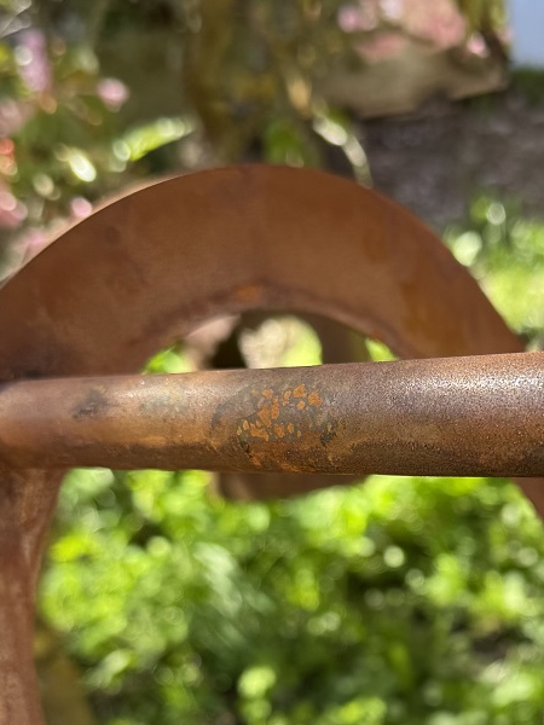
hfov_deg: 22.6
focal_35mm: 64
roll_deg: +8.9
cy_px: 642
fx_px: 1341
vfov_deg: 29.1
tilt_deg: -14.4
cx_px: 429
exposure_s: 1/454
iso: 80
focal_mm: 6.76
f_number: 1.78
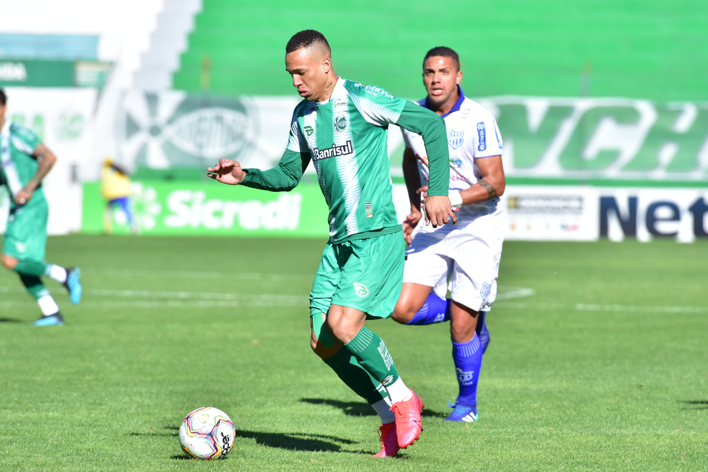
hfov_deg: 6.9
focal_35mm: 300
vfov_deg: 4.6
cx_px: 354
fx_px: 5900
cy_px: 236
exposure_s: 1/4000
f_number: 4.5
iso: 500
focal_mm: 200
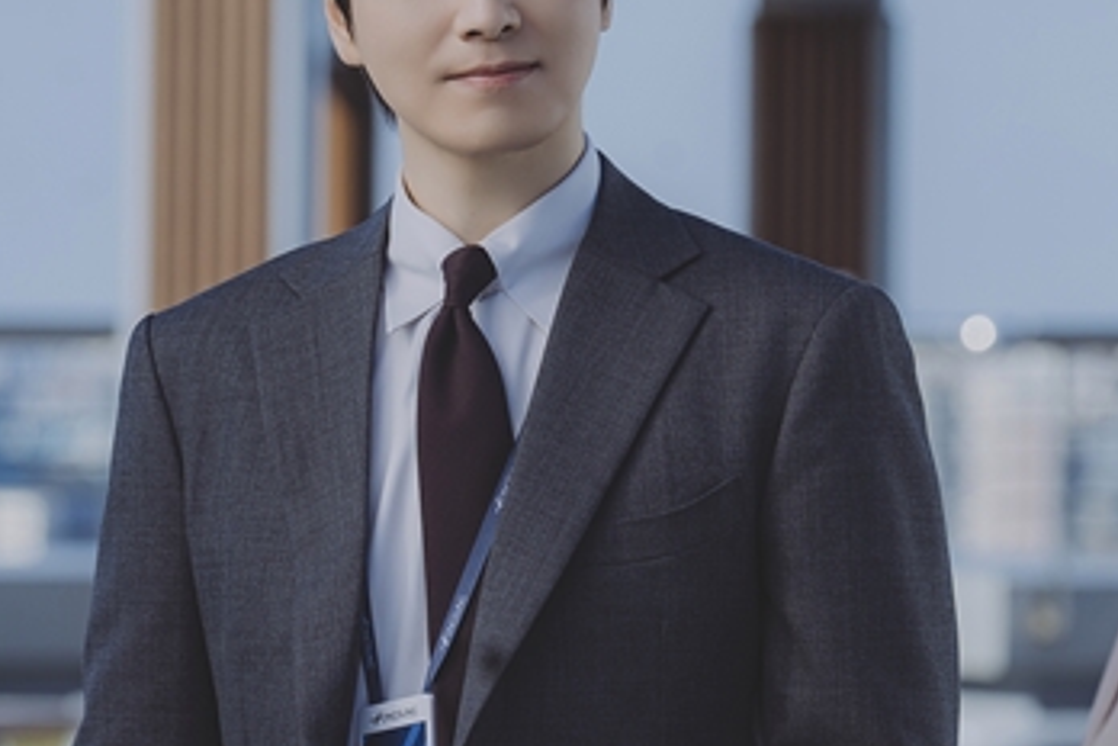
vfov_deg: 4.4
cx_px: 723
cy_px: 233
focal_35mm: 310
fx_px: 9626
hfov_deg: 6.6
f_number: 5.6
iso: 100
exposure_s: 1/640
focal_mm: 164
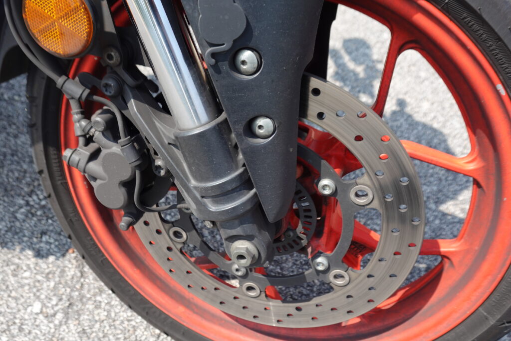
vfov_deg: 40.0
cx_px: 256
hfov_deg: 57.2
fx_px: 468
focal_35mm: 33
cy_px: 170
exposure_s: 1/500
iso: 125
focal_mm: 12.11
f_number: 3.5
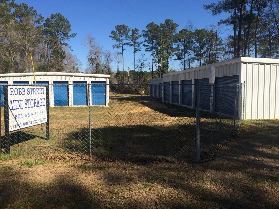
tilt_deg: -5.4
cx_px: 140
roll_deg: +0.9
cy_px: 104
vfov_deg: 48.2
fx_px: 234
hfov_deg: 61.7
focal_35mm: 29
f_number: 2.2
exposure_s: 1/1866
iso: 32
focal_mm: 4.15
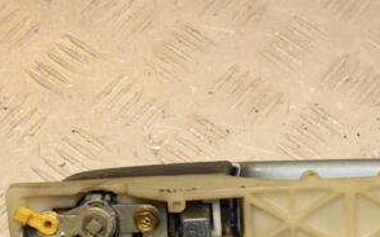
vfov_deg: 11.0
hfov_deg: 17.3
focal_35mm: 119
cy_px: 197
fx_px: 1232
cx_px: 335
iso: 800
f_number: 9
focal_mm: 38
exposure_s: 1/200
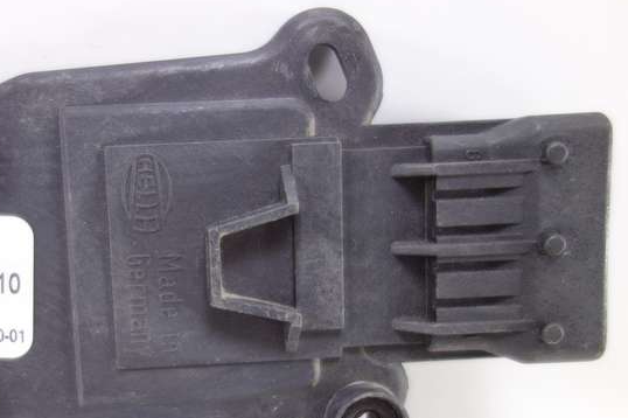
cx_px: 187
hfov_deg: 47.3
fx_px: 697
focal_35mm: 40
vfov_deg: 33.2
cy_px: 267
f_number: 1.8
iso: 125
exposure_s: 1/60
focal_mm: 10.4
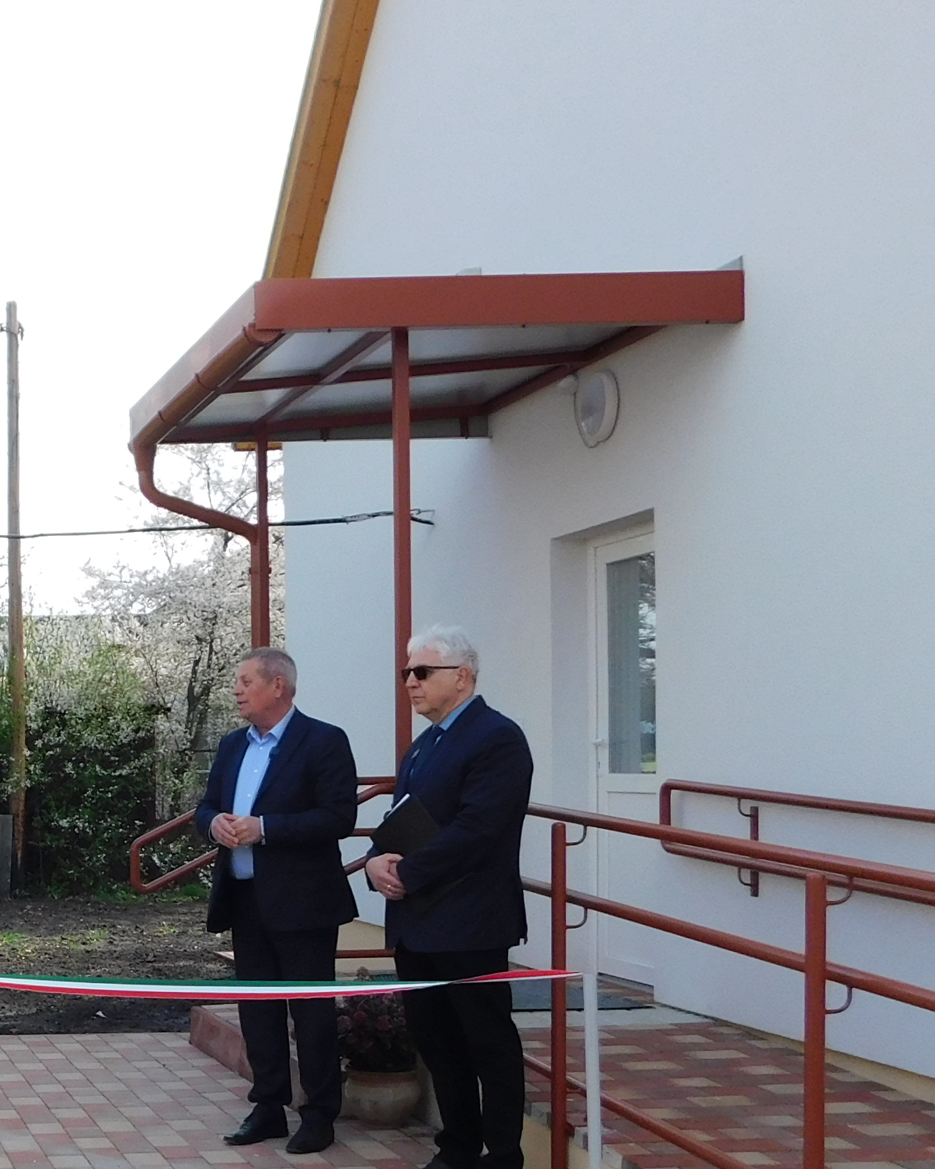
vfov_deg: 33.6
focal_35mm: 55
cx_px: -255
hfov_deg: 24.4
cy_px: 857
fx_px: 1902
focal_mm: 4
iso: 125
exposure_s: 1/640
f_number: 3
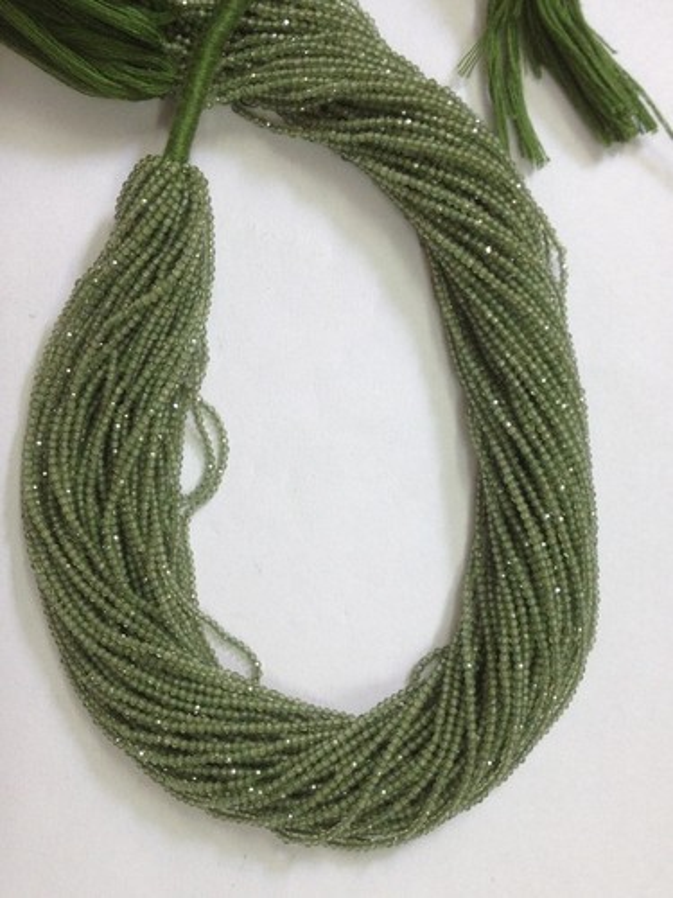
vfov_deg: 52.6
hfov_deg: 40.7
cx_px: 336
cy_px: 449
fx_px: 907
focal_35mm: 35
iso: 80
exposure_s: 1/20
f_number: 2.4
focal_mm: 4.28
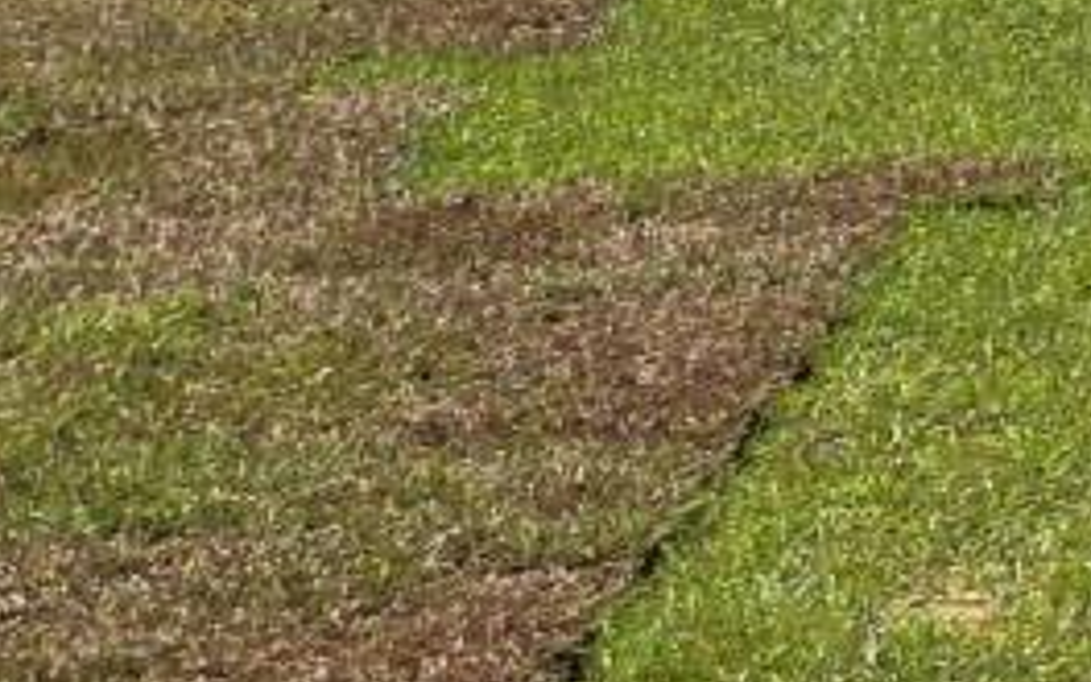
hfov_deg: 9.1
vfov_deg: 6.4
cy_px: -1418
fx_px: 5501
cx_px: 3256
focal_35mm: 185
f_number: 1.7
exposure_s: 1/1070
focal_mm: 6.25
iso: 12
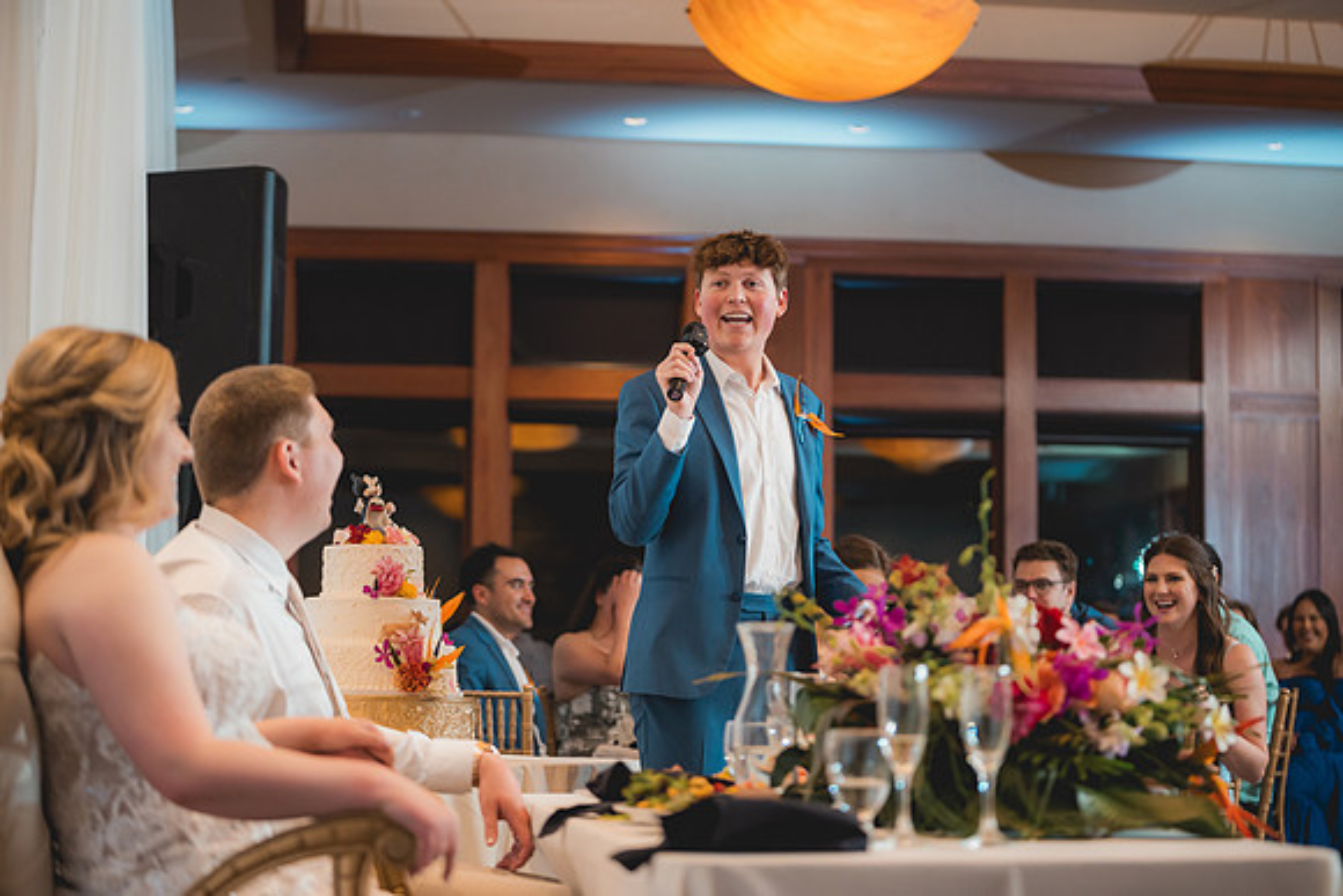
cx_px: 672
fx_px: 2798
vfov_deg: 18.2
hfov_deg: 27.0
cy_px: 448
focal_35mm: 75
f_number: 2.8
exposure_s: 1/250
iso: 1000
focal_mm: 75
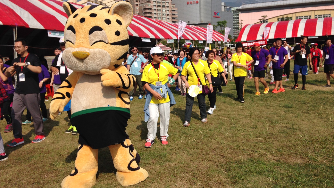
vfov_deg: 32.7
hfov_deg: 55.3
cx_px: 167
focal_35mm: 36
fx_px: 319
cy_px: 76
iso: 50
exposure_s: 1/3012
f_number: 2.4
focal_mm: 4.12
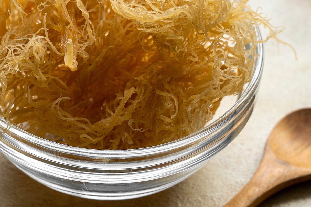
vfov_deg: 9.5
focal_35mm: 144
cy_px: 64
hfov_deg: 14.2
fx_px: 1243
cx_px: 99
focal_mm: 70
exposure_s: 1/60
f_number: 7.1
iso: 500
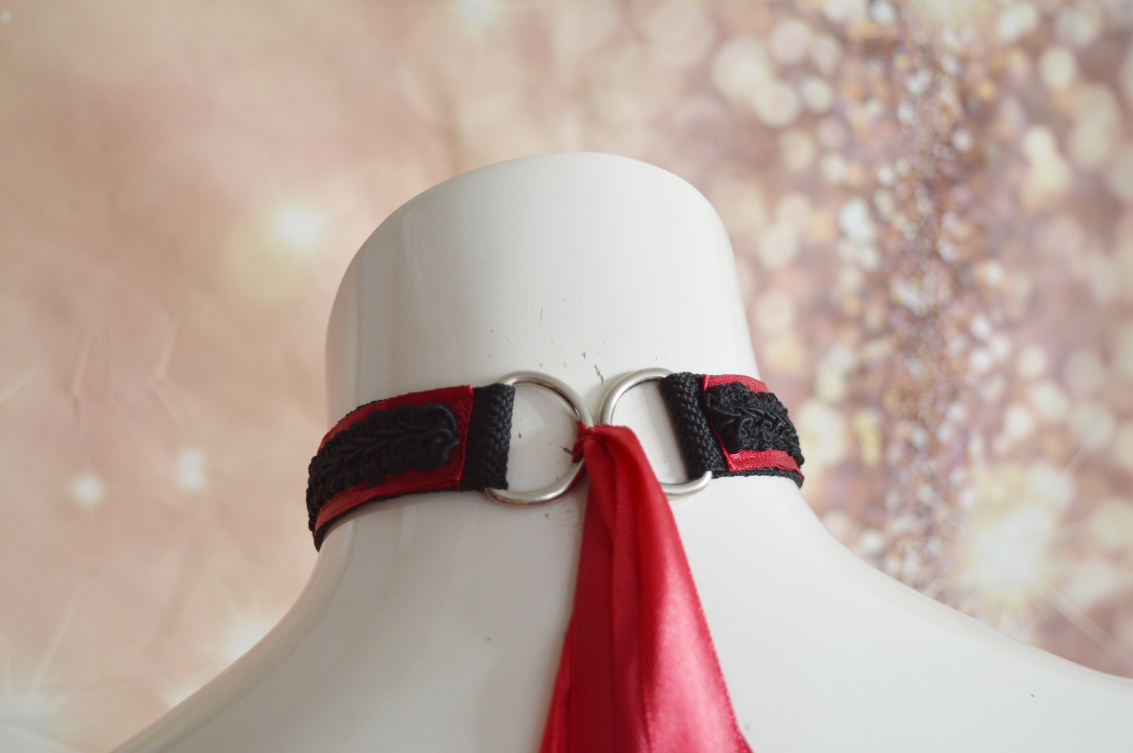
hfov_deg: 38.9
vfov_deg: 26.4
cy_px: 376
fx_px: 1604
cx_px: 566
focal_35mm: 51
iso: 400
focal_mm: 34
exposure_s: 1/60
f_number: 4.5
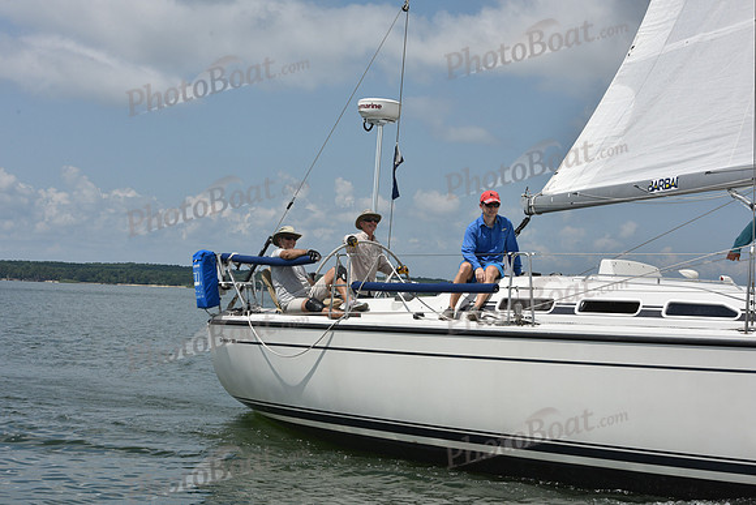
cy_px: 252
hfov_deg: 28.8
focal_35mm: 70
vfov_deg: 19.5
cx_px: 378
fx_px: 1470
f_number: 13
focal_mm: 70
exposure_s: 1/1000
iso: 320
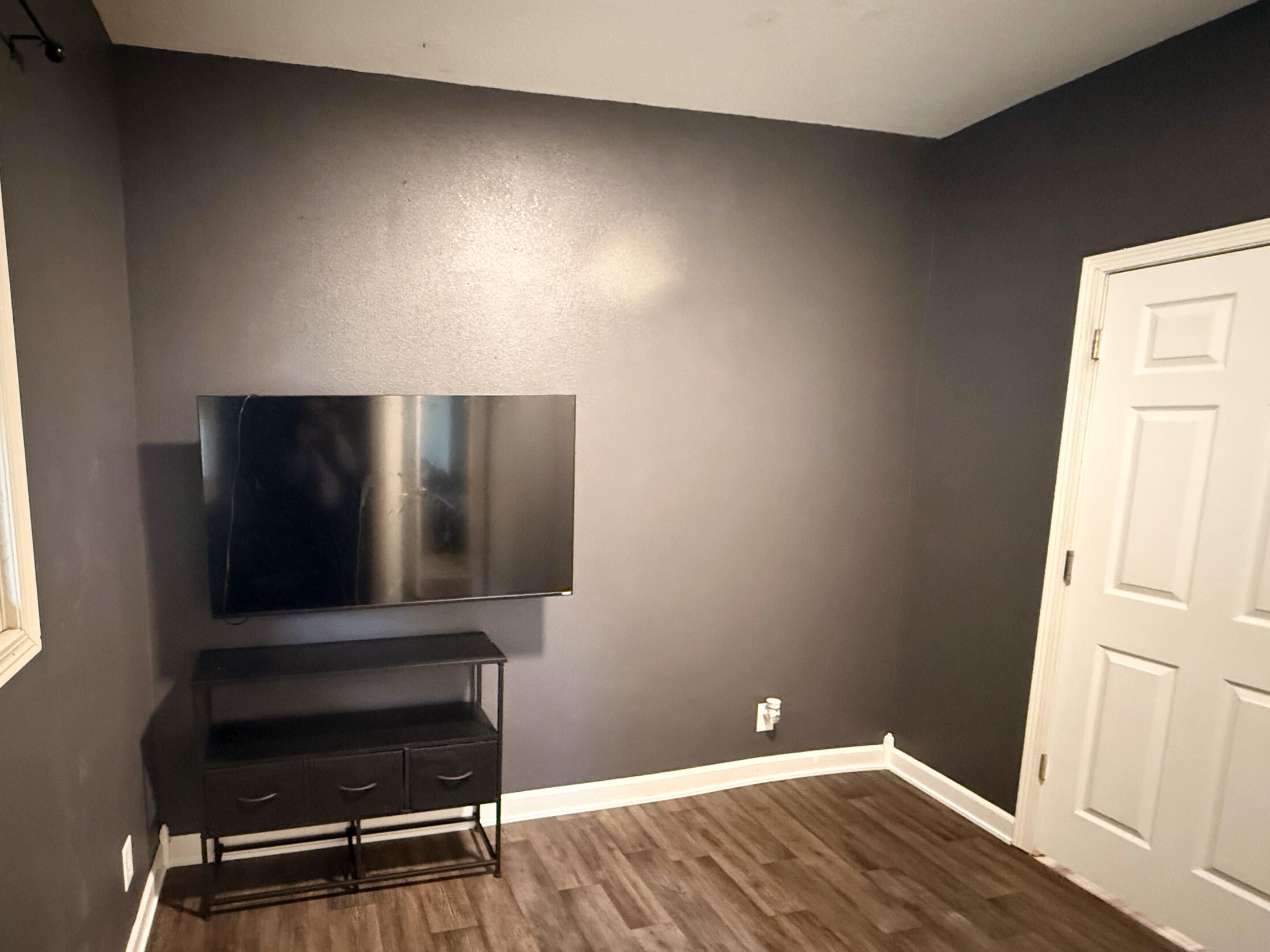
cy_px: 520
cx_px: 459
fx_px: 697
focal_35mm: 19
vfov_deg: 68.5
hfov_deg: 82.7
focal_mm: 2.22
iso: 1250
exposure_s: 1/30
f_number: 2.2
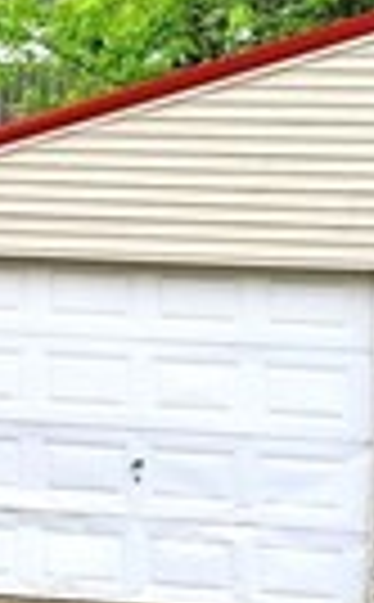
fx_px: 3808
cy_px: 288
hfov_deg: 5.3
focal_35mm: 232
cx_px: -780
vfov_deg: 9.1
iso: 100
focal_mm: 10.26
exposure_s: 1/500
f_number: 5.6
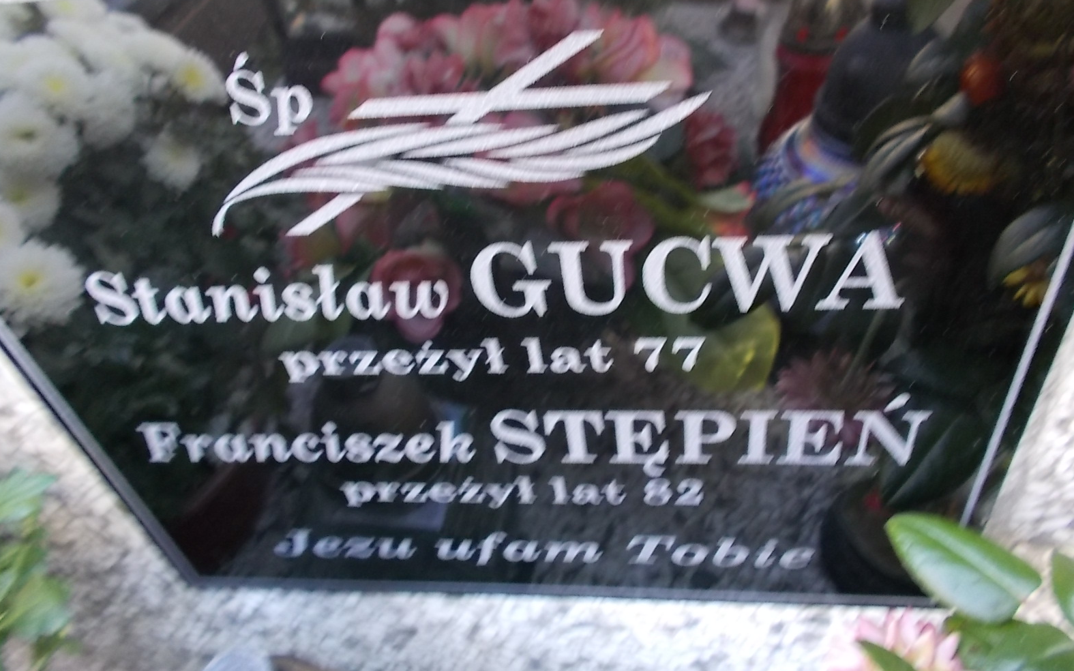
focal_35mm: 28
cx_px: 531
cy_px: 274
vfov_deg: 44.3
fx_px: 819
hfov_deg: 66.5
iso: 160
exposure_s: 1/25
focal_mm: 4.6
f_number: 3.2
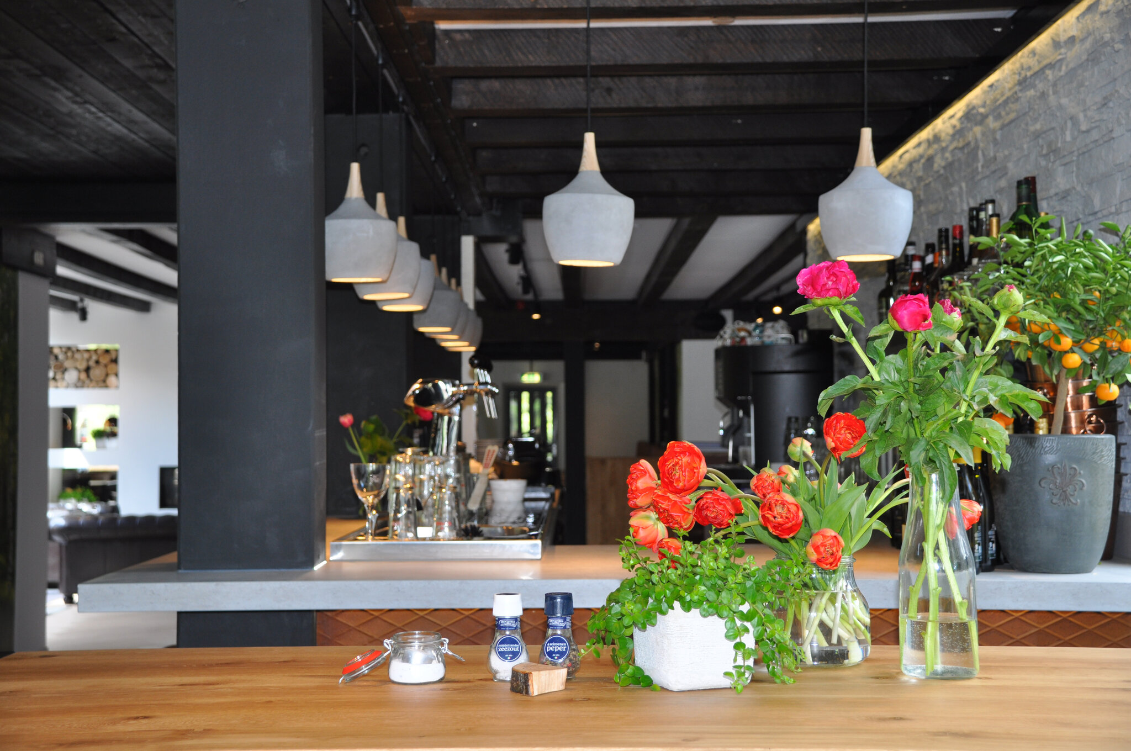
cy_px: 376
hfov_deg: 38.9
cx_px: 566
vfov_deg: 26.4
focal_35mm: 51
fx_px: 1600
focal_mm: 34
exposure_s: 1/60
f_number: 4.2
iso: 320
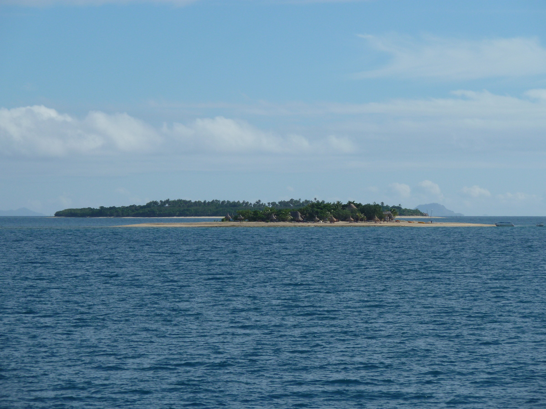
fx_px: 2666
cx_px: 273
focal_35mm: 169
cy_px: 204
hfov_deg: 11.7
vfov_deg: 8.8
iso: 80
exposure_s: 1/640
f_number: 5.6
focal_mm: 27.8
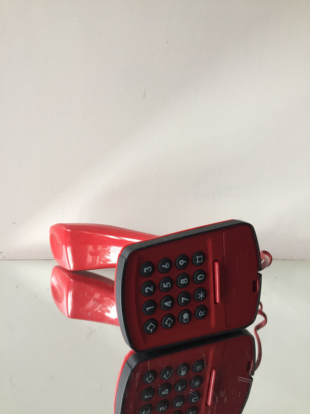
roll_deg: -1.0
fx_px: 346
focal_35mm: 29
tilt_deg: -11.9
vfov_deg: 61.7
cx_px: 155
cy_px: 207
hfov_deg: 48.2
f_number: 2.2
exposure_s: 1/33
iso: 125
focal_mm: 4.15
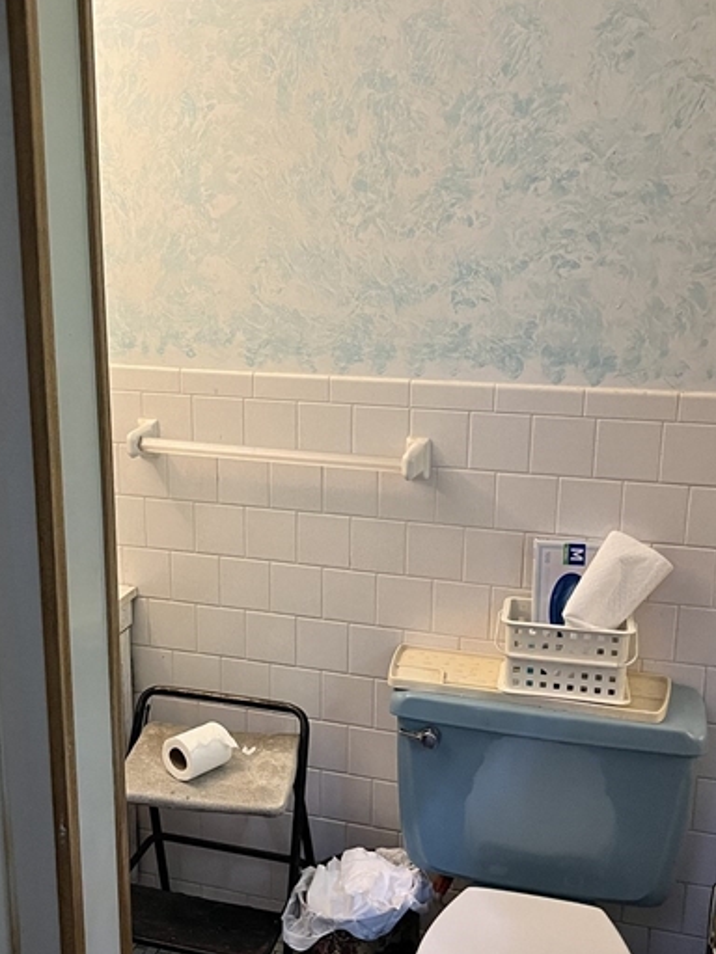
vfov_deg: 47.9
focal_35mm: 39
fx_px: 1076
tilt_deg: -13.7
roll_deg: +0.9
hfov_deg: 36.6
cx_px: 276
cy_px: 494
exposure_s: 1/60
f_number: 1.6
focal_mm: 5.1
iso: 500
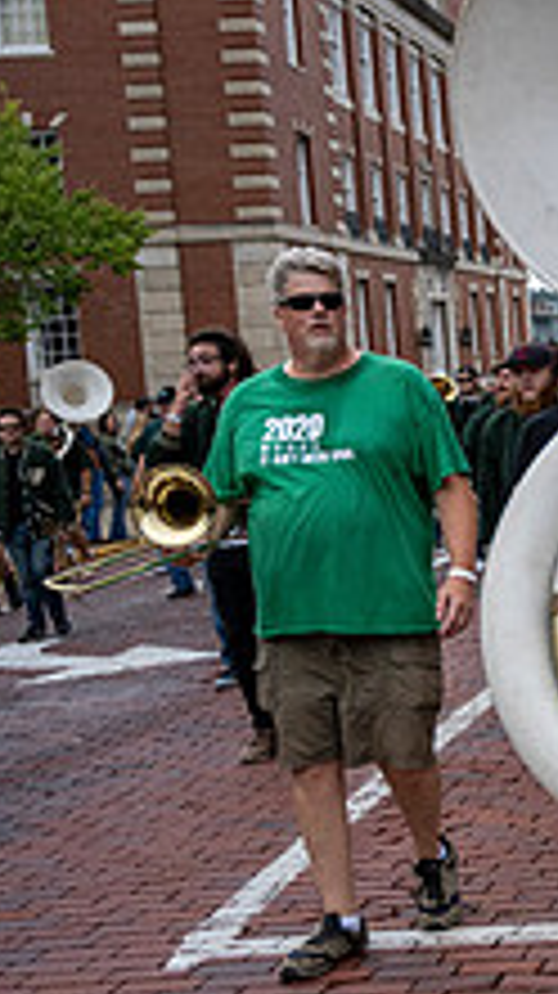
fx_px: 1739
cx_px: 1017
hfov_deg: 15.5
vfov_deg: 31.9
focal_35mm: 66
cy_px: 470
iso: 640
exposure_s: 1/1600
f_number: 4
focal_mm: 24
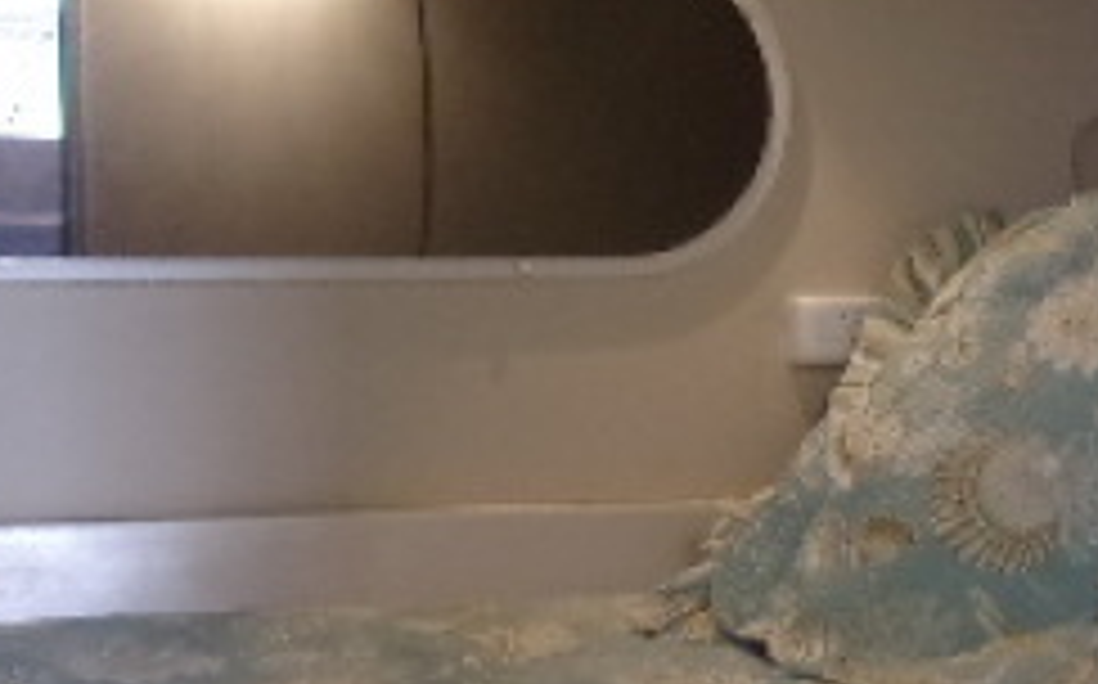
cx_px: 868
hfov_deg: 21.8
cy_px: 567
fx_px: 2810
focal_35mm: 94
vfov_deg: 13.8
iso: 200
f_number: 3
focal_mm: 4.9
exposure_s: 1/34
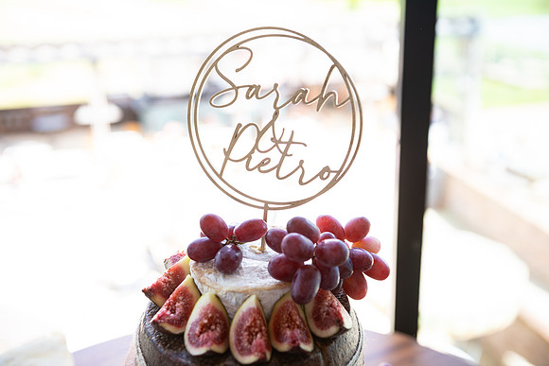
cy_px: 183
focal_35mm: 42
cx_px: 274
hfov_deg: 46.4
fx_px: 641
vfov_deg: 31.9
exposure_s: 1/160
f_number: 3.5
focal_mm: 42
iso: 200
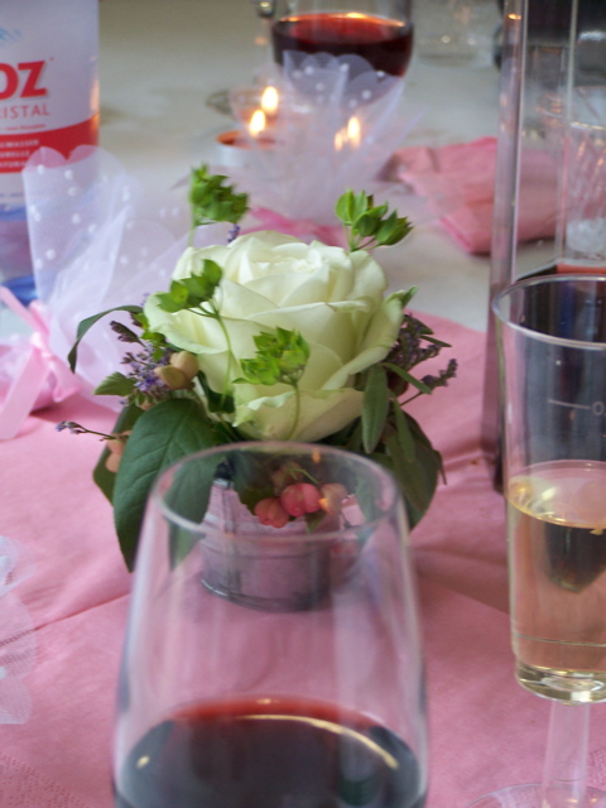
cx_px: 303
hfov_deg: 14.1
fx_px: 2451
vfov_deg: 18.7
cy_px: 404
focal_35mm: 105
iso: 100
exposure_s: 1/50
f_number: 3.2
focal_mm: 17.5
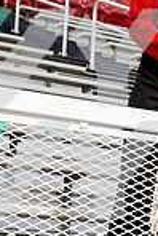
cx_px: 152
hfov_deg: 10.0
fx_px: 900
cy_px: 59
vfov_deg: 14.9
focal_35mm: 137
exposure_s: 1/250
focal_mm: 45
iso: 100
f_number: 5
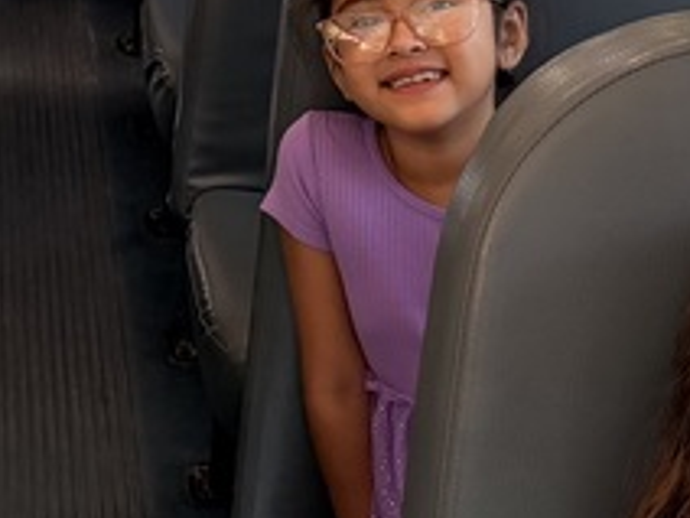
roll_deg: -1.3
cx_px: 280
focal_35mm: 116
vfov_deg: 12.6
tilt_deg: -21.1
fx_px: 2312
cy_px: -36
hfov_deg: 17.0
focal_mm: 6.76
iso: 200
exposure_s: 1/154
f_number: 1.78
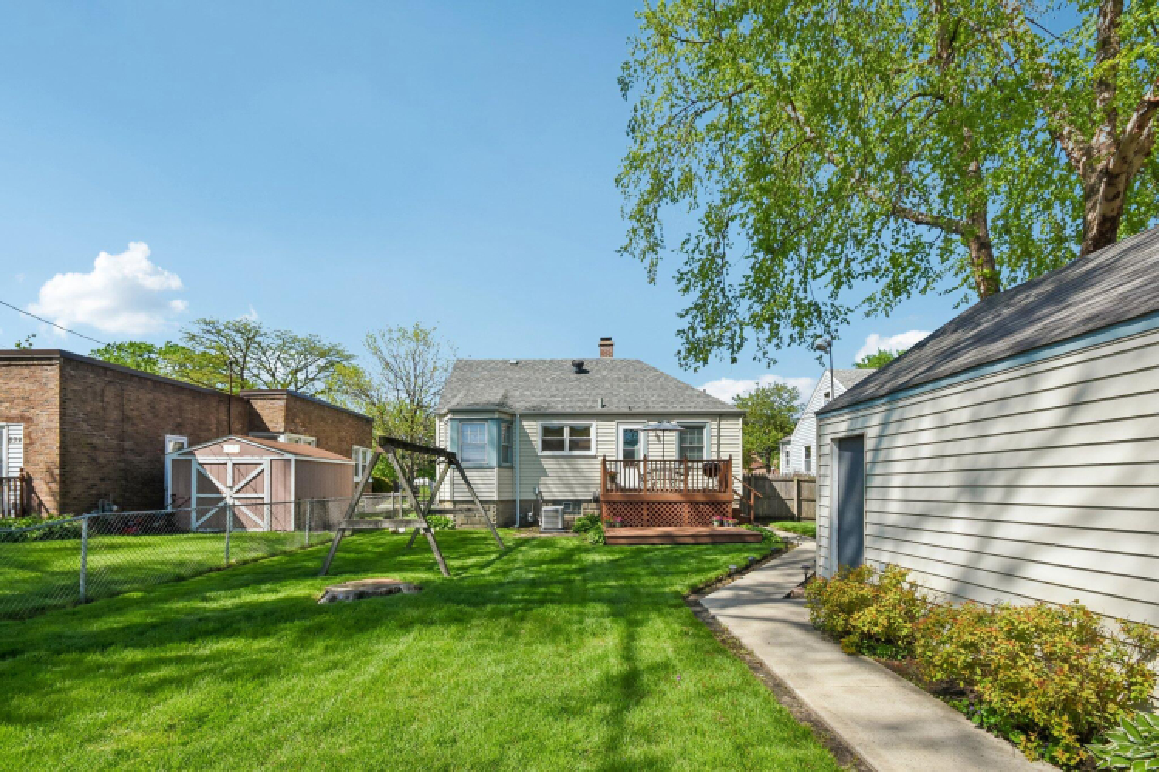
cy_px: 386
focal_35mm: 15
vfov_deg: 77.3
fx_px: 483
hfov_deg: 100.4
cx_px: 580
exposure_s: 1/1600
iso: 640
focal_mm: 10
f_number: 8
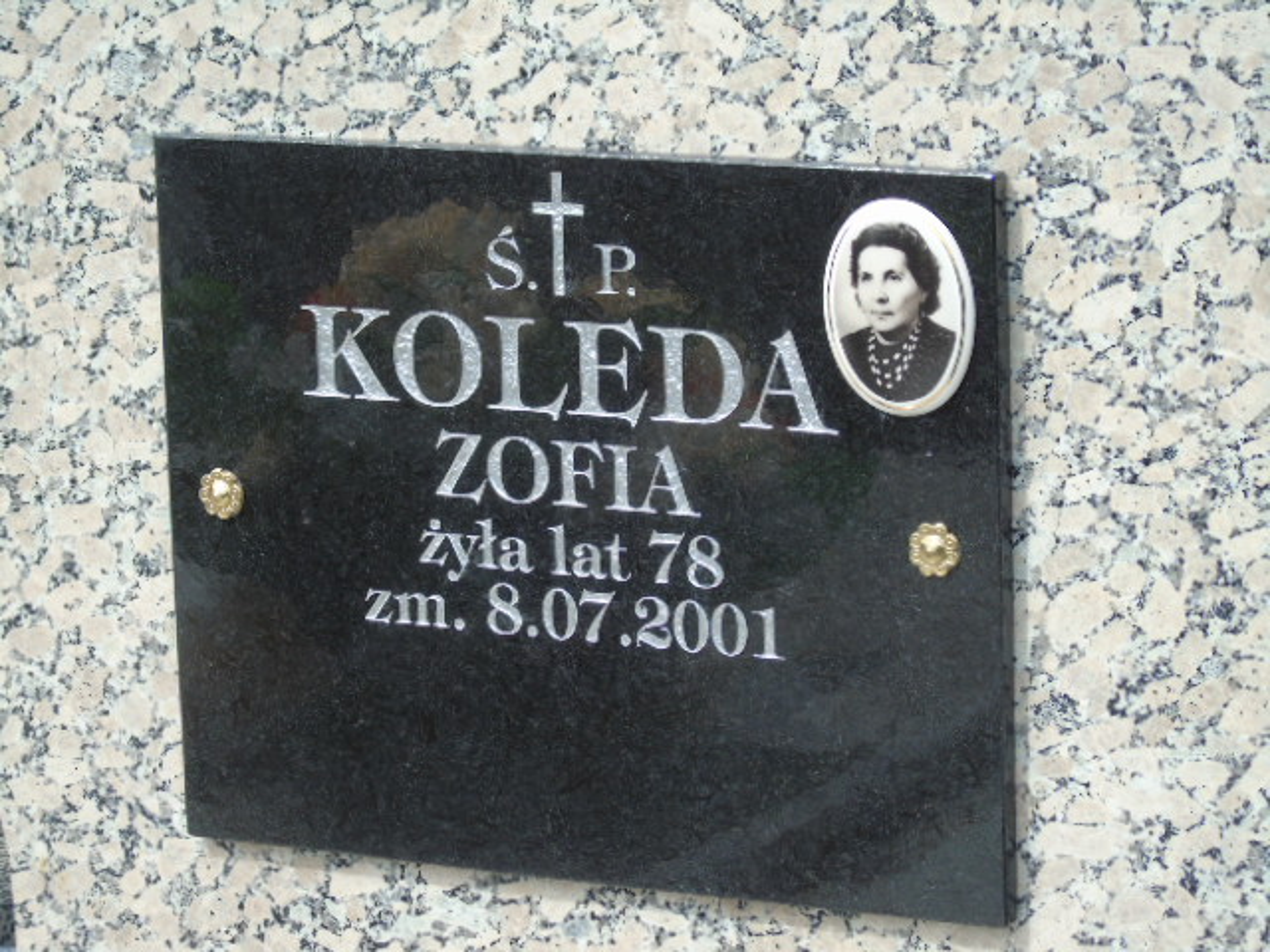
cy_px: 476
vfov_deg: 10.4
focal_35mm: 142
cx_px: 635
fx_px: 5210
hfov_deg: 13.9
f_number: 4.7
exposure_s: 1/250
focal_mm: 25
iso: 80
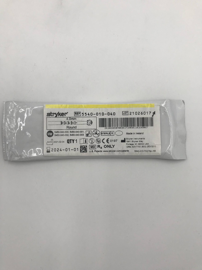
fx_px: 218
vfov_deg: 63.4
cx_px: 101
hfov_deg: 49.7
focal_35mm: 28
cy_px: 135
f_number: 1.8
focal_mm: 3.99
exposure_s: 1/306
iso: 20
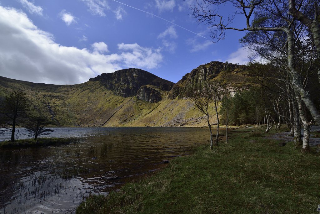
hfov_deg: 104.2
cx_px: 160
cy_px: 107
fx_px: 124
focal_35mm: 14
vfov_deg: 81.2
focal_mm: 14
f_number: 8
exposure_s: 1/2000
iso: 400
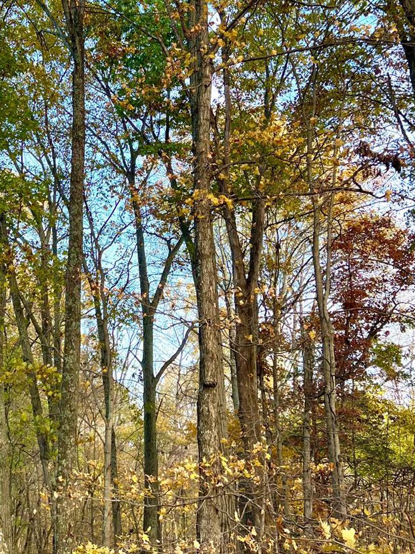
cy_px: 149
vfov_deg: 39.5
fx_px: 752
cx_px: 94
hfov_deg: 30.2
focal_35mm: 47
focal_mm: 5.7
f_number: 1.5
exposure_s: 1/526
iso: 50
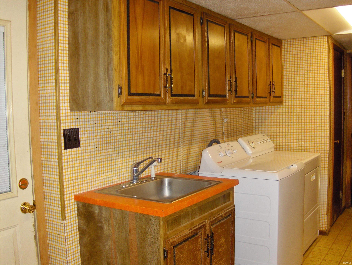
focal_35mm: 35
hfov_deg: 52.6
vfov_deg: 40.8
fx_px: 356
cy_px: 132
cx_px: 176
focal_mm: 7.5
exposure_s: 1/60
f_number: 2.8
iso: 100
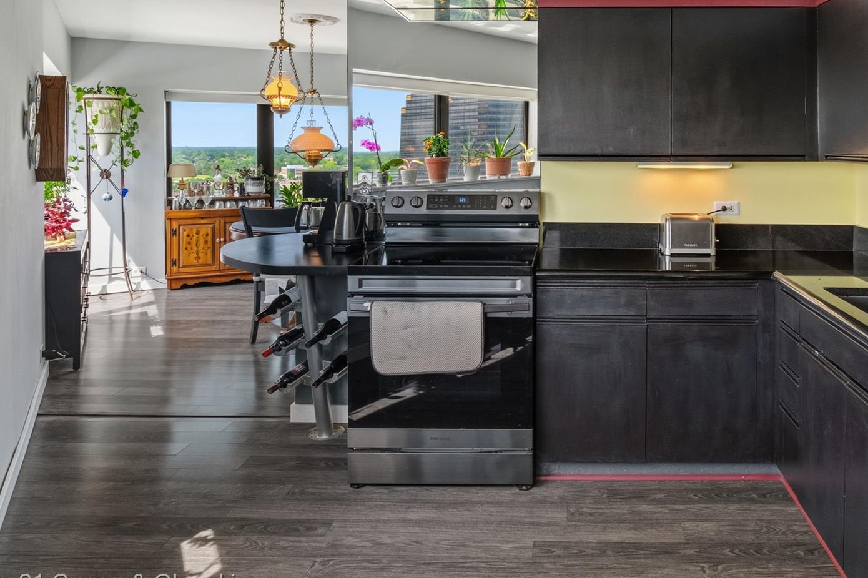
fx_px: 675
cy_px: 174
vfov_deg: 45.4
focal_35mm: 28
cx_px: 565
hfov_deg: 64.1
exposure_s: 1/4
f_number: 8
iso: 500
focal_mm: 12.4
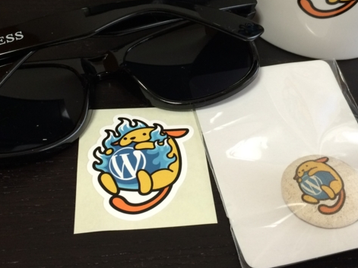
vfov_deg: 28.1
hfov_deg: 37.5
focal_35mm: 51
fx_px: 527
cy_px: 66
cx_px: 200
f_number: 2.2
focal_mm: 4.12
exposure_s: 1/30
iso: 125
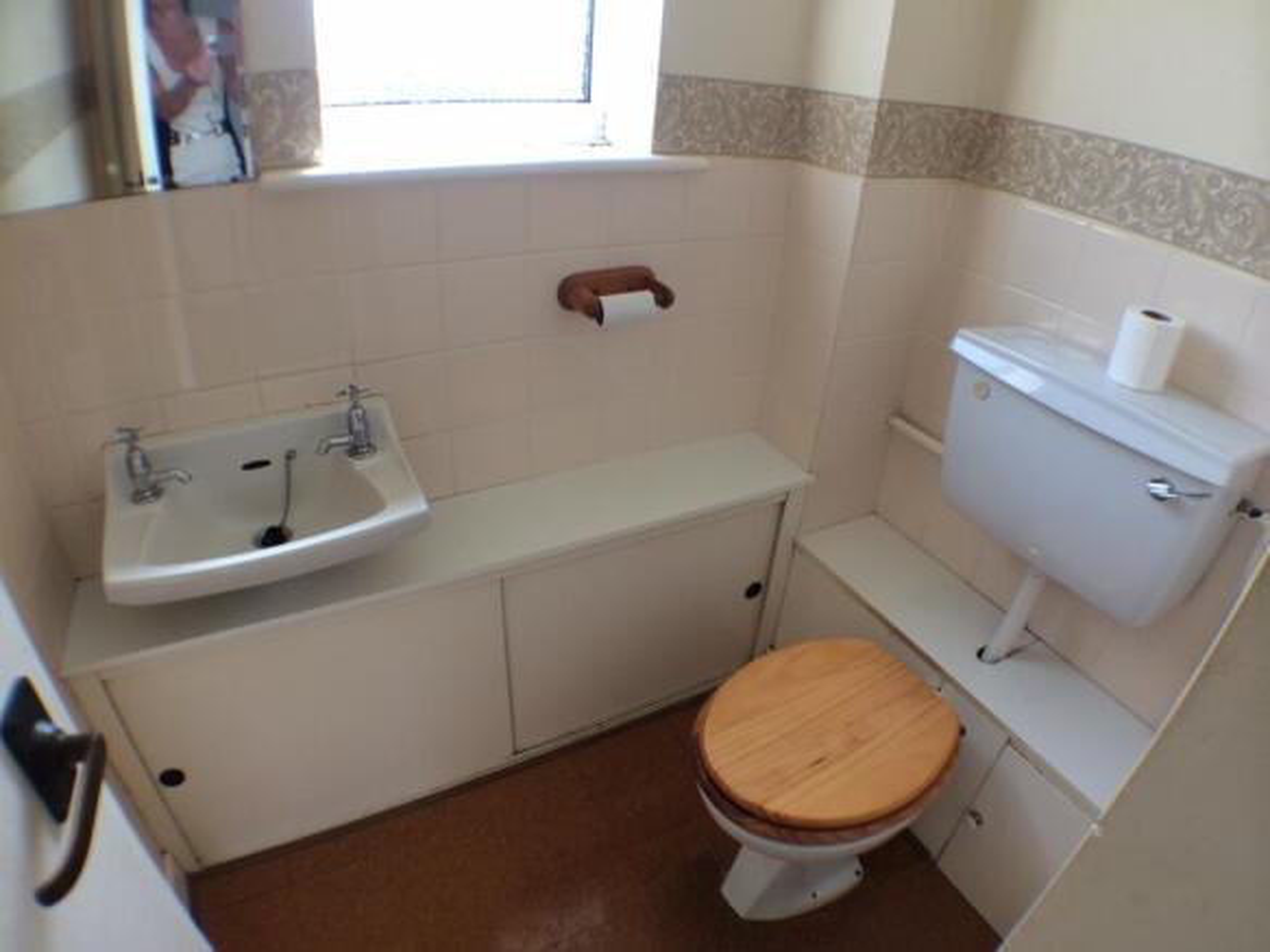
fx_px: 1100
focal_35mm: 30
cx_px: 635
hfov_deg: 60.0
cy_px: 476
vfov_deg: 46.8
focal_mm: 4.12
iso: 40
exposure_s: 1/120
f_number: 2.2
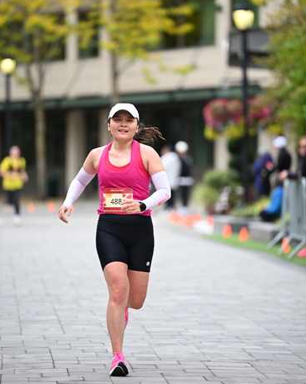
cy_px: 174
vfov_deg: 8.7
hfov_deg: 7.0
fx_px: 2505
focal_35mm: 221
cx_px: 153
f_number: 2.8
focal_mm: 195
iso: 640
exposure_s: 1/2000
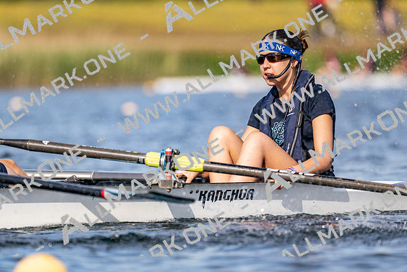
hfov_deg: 3.4
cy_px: 136
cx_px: 204
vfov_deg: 2.3
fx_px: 6788
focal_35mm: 600
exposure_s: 1/2500
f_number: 4.5
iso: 280
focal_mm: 400
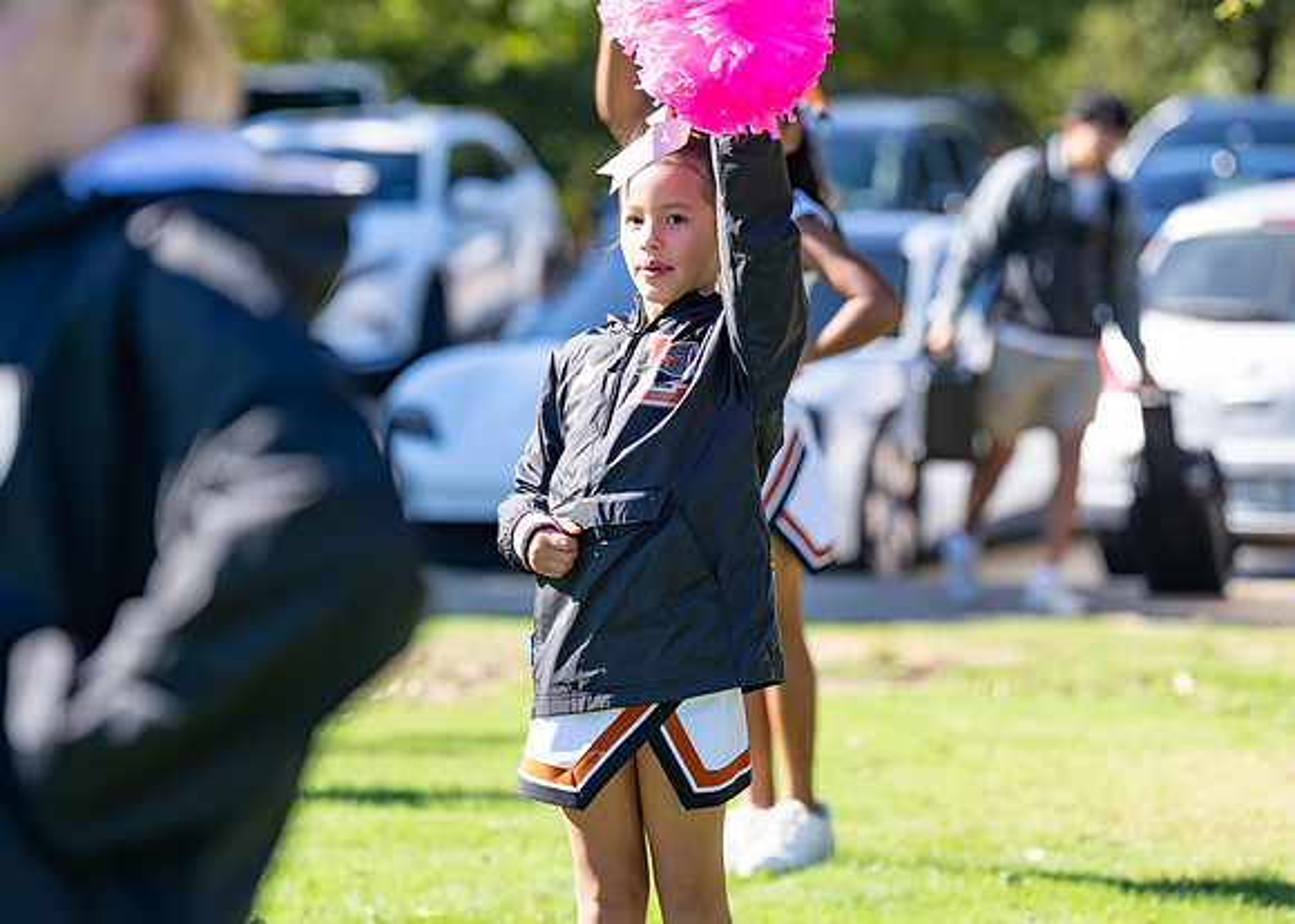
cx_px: 662
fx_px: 5989
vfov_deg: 8.8
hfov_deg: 12.3
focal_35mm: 163
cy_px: 372
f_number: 2.8
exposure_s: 1/1600
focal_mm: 129
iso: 200
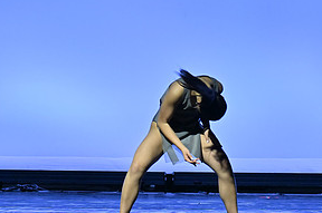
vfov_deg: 5.3
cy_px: 101
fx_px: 2286
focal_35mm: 256
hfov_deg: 8.1
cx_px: 142
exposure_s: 1/500
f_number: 2.8
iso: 450
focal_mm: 85
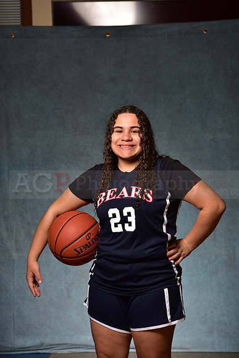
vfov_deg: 28.8
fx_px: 697
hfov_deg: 19.5
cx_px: 120
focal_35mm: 70
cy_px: 179
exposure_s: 1/200
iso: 100
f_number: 5
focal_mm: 70
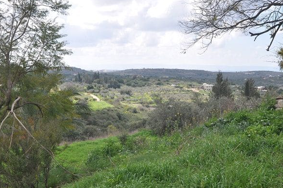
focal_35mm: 45
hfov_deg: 44.1
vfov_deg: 30.1
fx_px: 349
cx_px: 140
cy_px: 93
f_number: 11
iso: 200
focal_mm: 29
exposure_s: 1/125
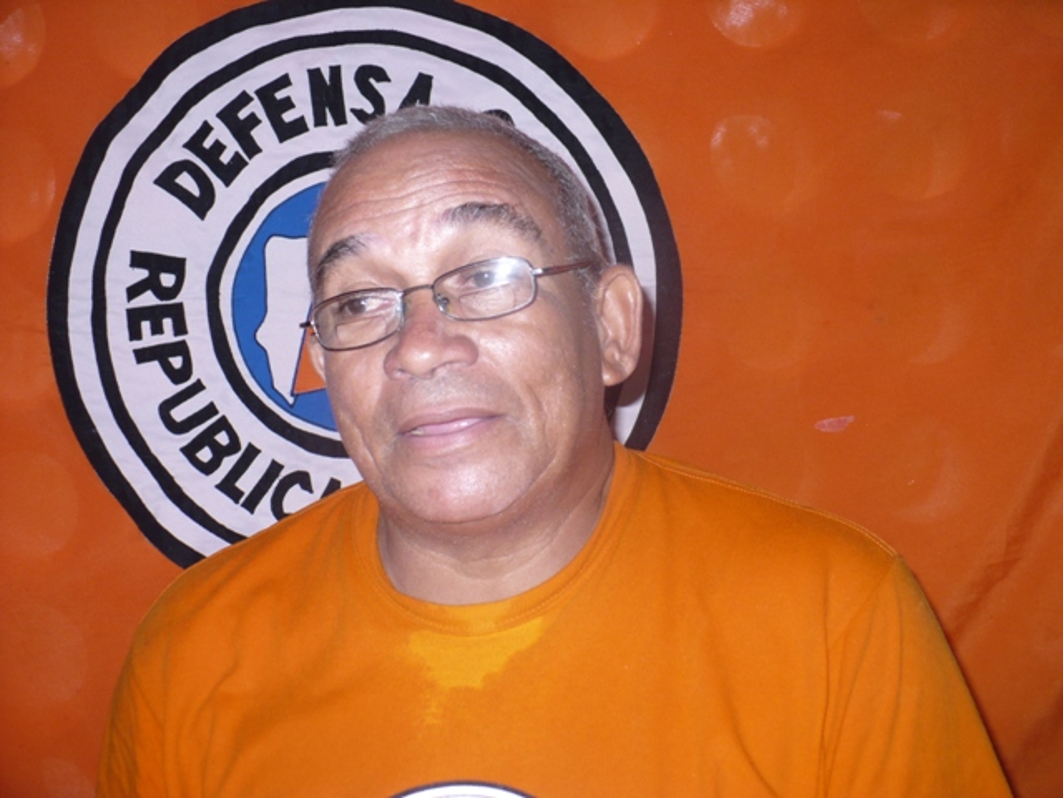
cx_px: 532
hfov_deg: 39.7
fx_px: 1474
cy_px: 399
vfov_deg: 30.3
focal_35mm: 48
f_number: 3
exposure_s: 1/30
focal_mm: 7.9
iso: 100
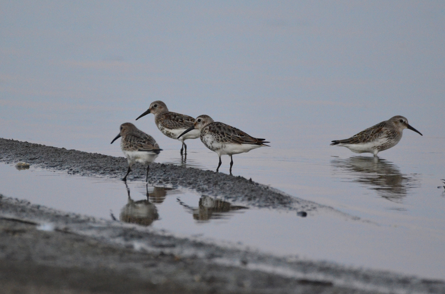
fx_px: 11100
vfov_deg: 1.5
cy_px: 147
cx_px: 222
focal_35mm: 900
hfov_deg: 2.3
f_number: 6.3
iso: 3200
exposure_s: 1/100
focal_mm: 600
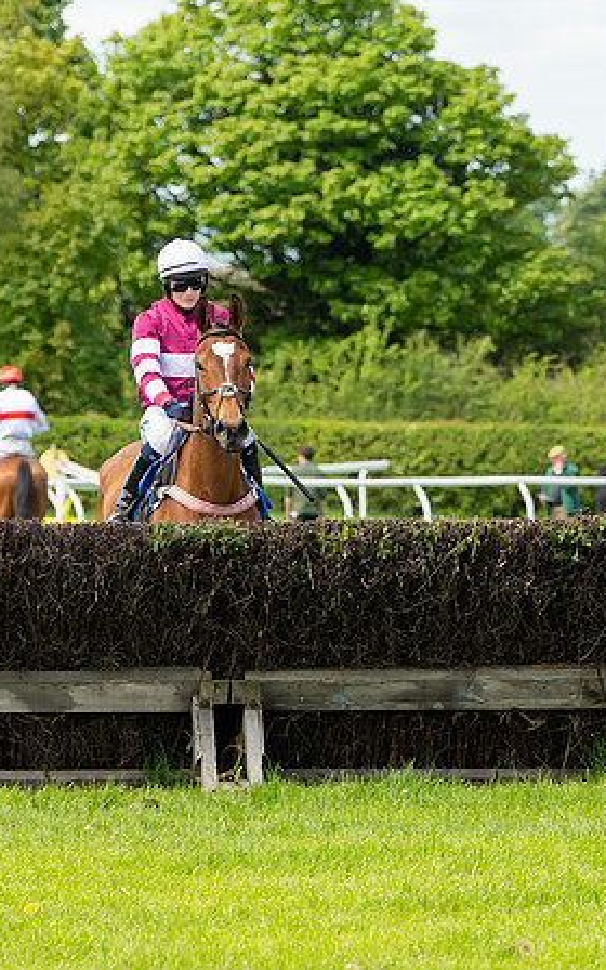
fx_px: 9143
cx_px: 591
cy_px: 485
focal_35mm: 346
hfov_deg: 3.8
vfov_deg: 6.1
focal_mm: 150
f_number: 5
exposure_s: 1/800
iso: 400
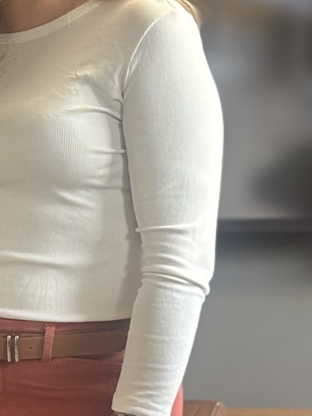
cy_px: 318
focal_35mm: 218
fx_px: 2621
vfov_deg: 9.1
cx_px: -307
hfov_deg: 6.6
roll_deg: +0.3
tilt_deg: -4.3
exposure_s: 1/60
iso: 64
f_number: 1.6
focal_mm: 5.96
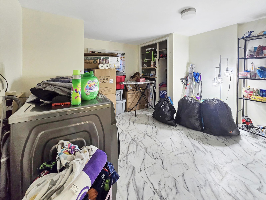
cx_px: 133
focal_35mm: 13
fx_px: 100
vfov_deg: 89.9
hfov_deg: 106.2
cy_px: 100
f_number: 2.2
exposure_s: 1/60
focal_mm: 2.2
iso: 250
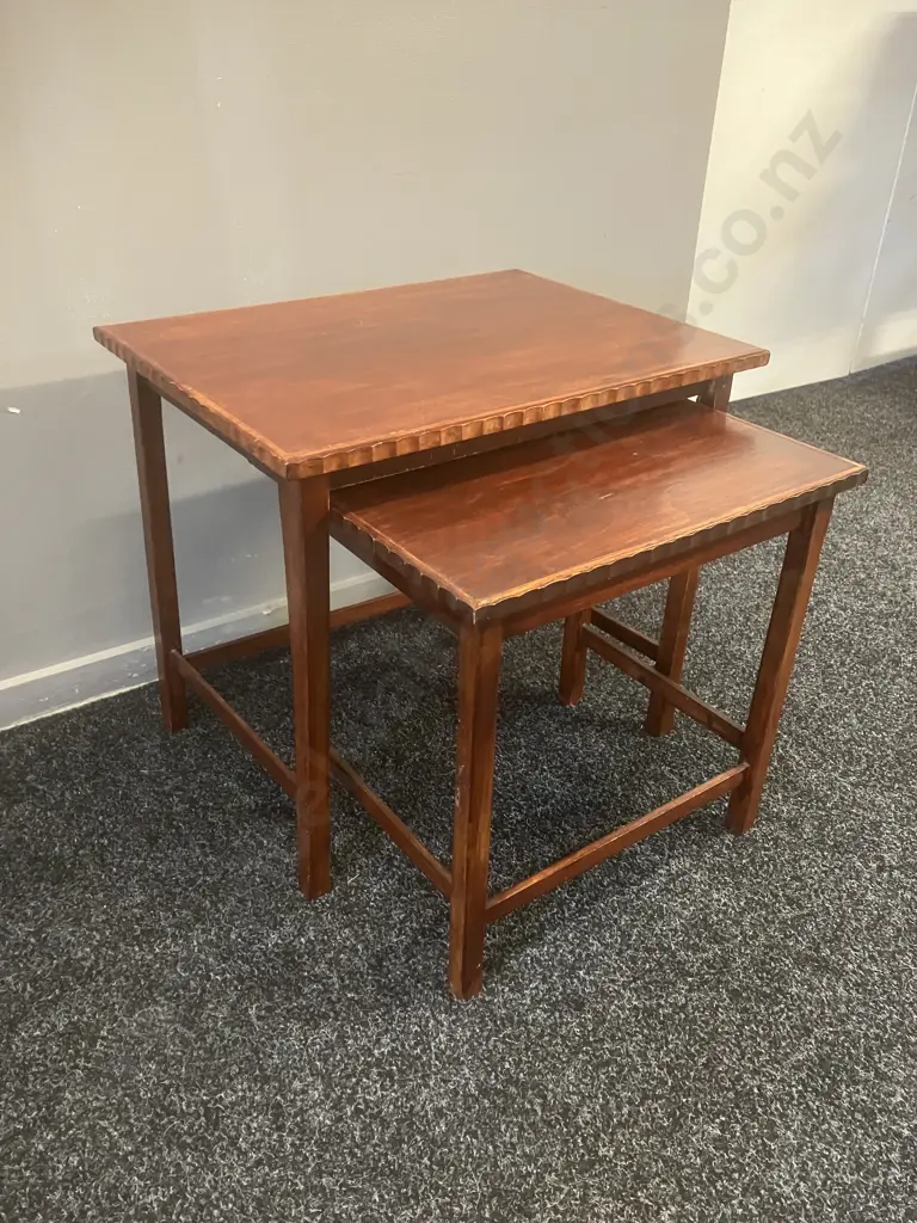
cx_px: 458
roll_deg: -4.1
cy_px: 612
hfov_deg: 49.7
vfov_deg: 63.4
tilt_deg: -29.1
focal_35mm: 28
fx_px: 989
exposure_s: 1/25
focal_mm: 3.99
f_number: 1.8
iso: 320
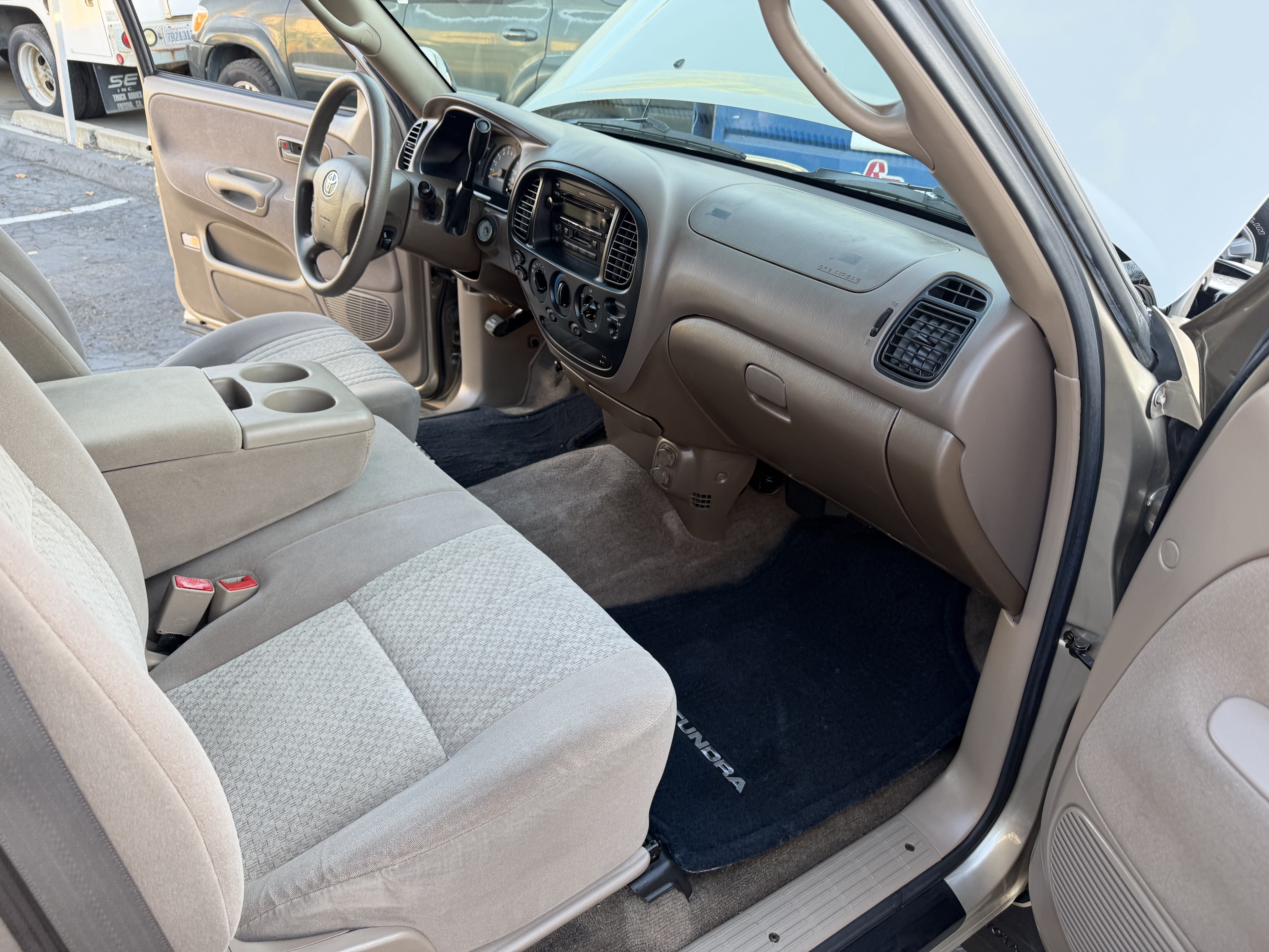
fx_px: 880
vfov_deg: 56.8
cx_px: 634
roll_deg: -4.7
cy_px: 476
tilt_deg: -26.0
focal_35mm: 24
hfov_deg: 71.6
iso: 80
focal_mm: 6.76
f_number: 1.78
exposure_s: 1/121
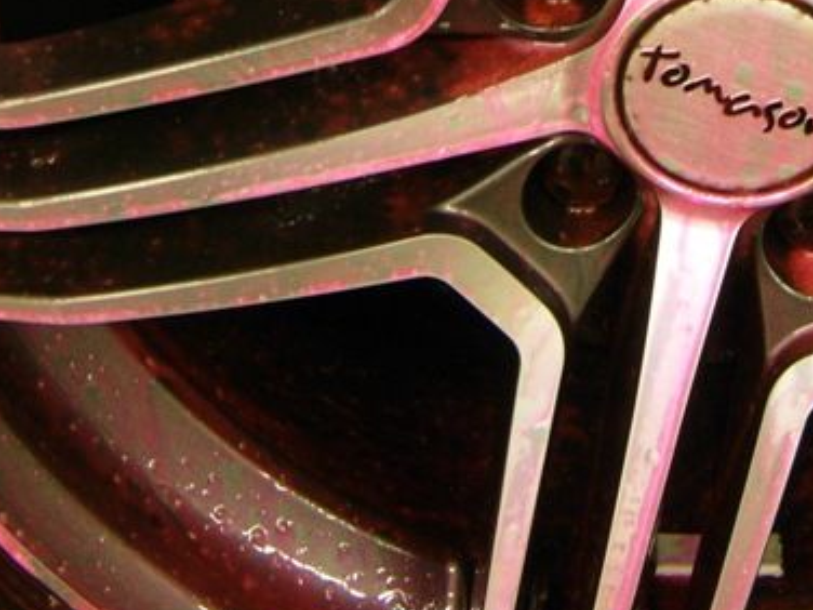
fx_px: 2302
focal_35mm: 98
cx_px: 727
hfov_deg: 19.7
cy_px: -50
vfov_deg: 14.8
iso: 97
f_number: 2.7
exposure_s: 1/4
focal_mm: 7.5
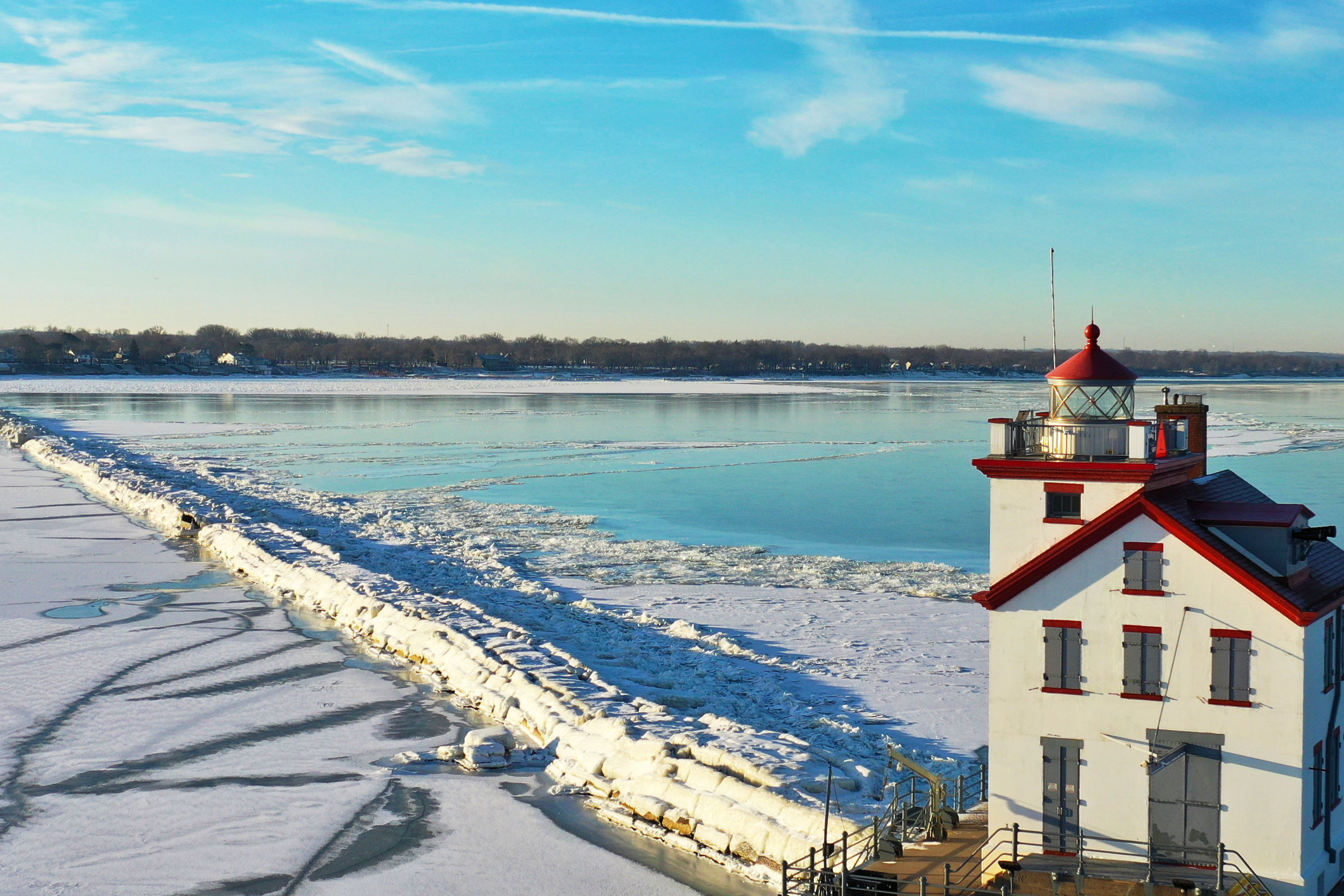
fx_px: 2165
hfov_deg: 34.1
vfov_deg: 23.4
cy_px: 488
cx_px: 909
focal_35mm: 58
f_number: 4
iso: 100
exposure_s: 1/640
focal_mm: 10.26
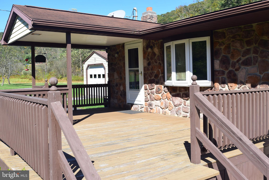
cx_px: 134
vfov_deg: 35.5
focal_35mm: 38
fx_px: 280
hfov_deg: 51.3
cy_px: 90
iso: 250
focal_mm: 25
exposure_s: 1/400
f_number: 10
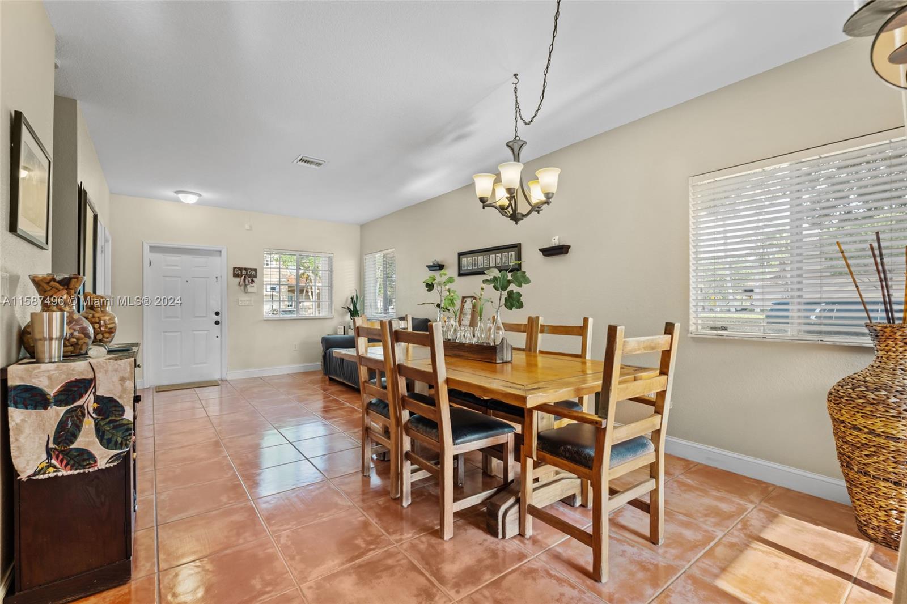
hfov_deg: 96.7
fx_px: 403
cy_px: 302
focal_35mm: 16
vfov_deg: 73.7
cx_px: 454
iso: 250
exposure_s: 1/5
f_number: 9
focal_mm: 16
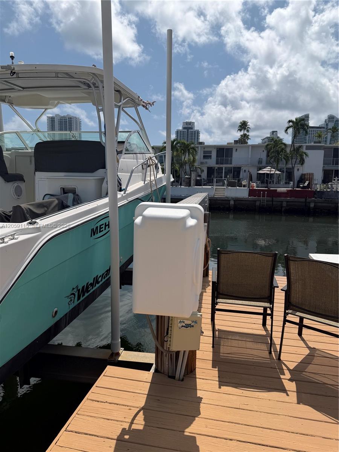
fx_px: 313
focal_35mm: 24
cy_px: 226
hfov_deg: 56.8
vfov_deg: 71.6
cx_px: 170
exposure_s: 1/10309
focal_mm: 6.76
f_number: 1.78
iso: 80
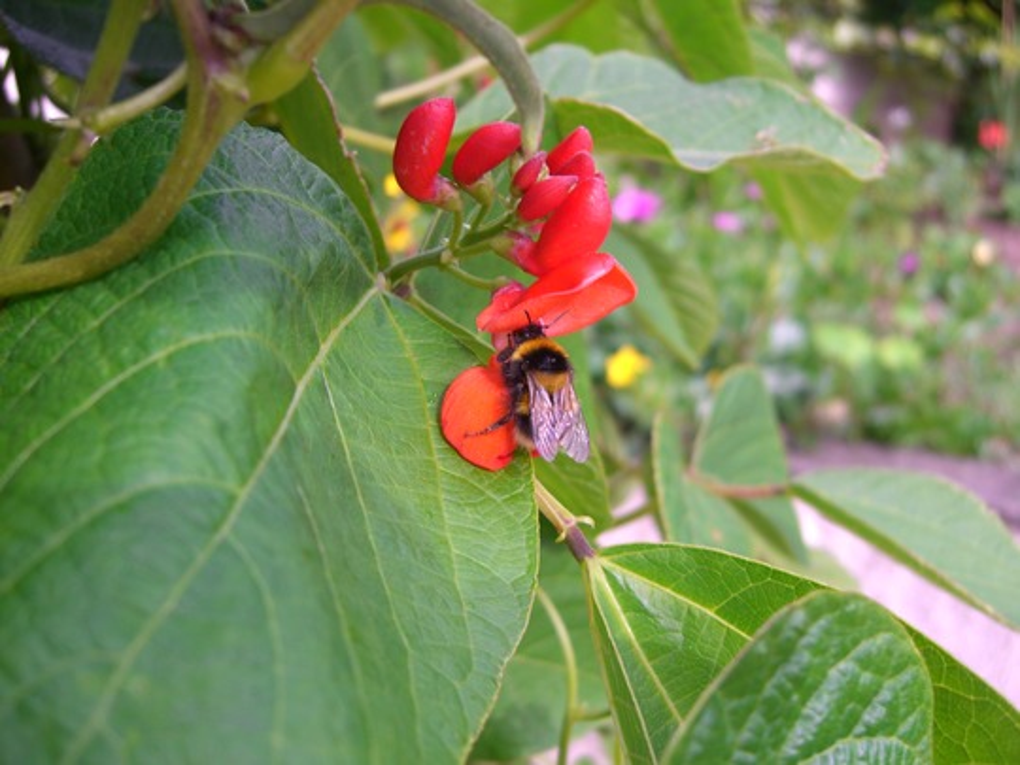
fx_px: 1120
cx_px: 510
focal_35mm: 38
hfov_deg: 49.0
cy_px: 382
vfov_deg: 37.7
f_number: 2.8
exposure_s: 1/200
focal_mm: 7.9
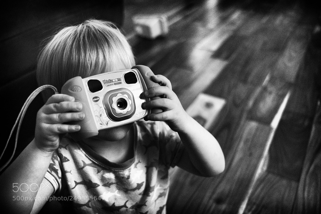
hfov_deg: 54.4
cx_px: 160
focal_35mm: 35
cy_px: 107
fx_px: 312
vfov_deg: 37.8
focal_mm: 23
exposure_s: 1/100
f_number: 2
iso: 2000
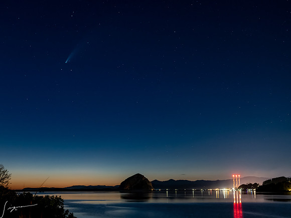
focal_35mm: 55
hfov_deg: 34.7
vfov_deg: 26.4
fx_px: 465
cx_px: 128
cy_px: 92
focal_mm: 44
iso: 1600
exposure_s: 4
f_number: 4
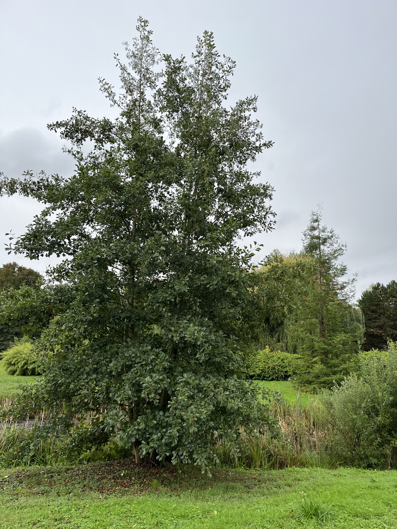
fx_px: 398
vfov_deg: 67.3
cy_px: 264
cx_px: 198
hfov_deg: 53.1
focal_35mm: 26
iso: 50
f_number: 1.6
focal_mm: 5.1
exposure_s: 1/751
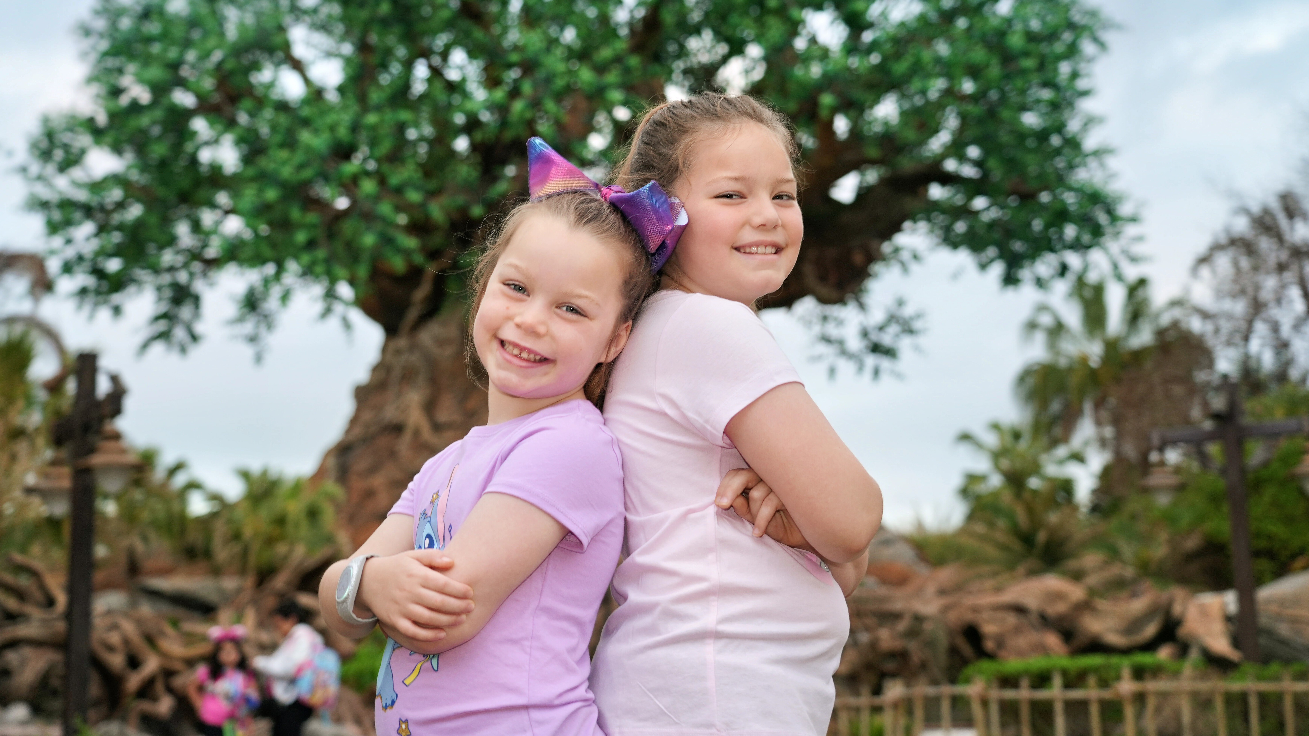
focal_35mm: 54
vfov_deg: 22.2
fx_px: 1874
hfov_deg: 38.5
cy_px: 302
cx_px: 655
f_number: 4
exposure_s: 1/60
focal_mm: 51
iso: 320
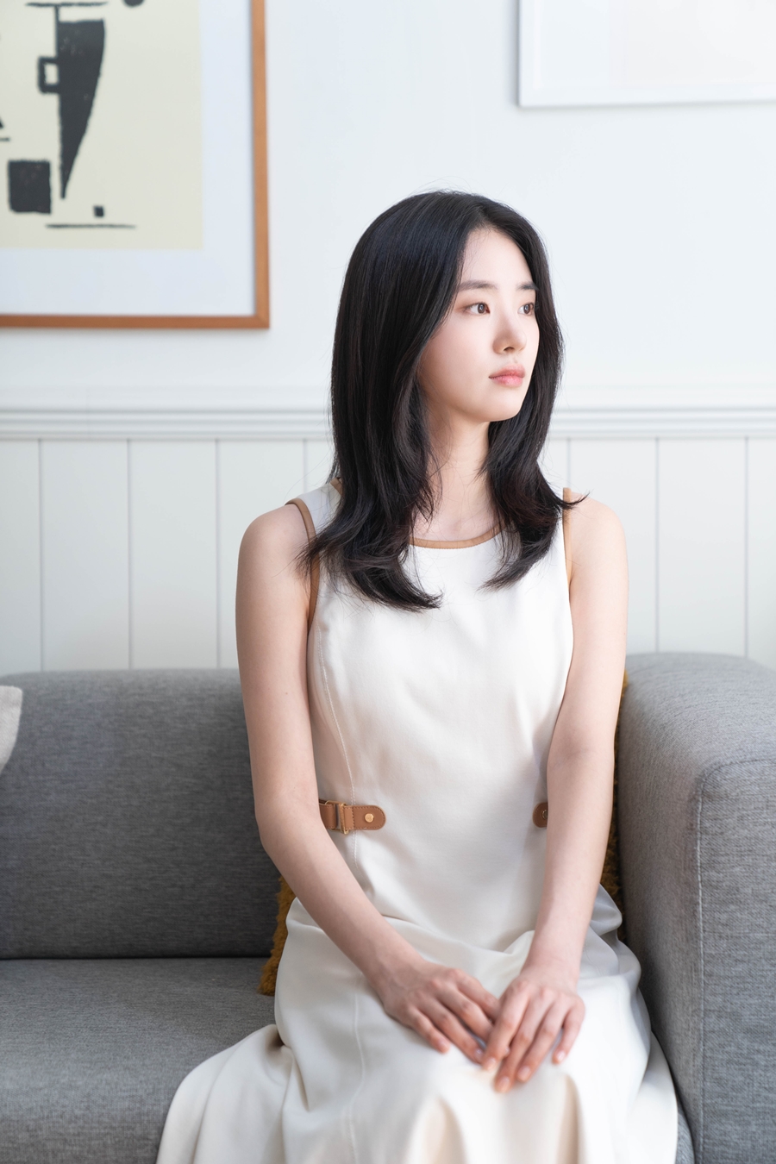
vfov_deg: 28.8
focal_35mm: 70
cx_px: 388
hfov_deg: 19.5
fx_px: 2263
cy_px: 582
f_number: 2.8
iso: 320
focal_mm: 70
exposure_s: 1/160
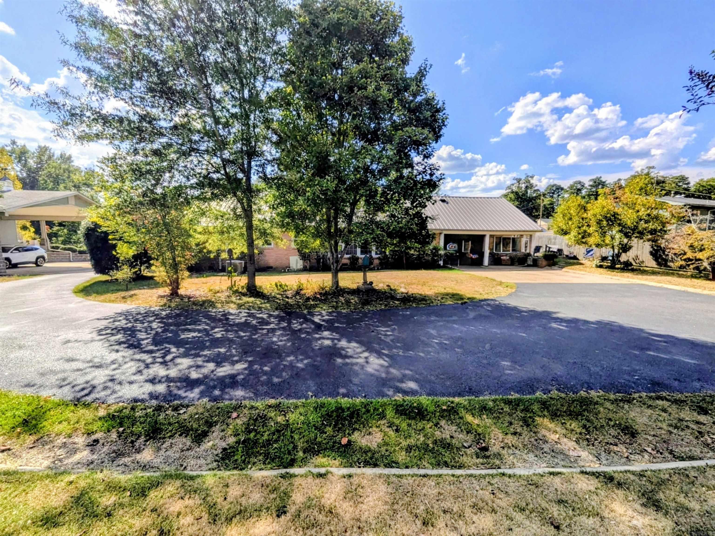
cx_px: 358
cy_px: 268
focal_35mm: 14
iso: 48
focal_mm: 1.85
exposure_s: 1/2237
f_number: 2.2
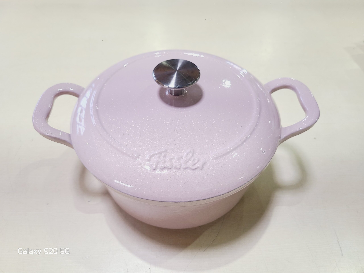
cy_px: 136
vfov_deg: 53.1
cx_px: 182
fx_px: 273
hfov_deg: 67.3
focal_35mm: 26
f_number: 1.8
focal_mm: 5.4
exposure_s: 1/50
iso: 80
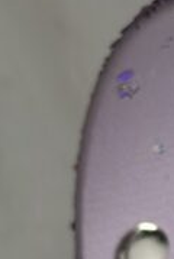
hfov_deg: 4.8
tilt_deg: -16.4
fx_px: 2058
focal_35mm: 285
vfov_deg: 7.1
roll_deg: -1.5
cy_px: 333
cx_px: 367
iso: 80
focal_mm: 6.86
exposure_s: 1/339
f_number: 1.78
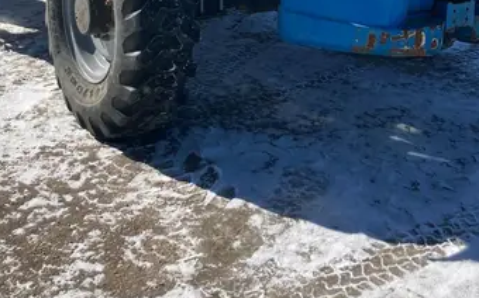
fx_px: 835
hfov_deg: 32.0
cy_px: -88
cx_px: 216
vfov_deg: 18.8
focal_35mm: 64
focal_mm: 3.99
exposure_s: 1/2825
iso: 25
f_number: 1.8
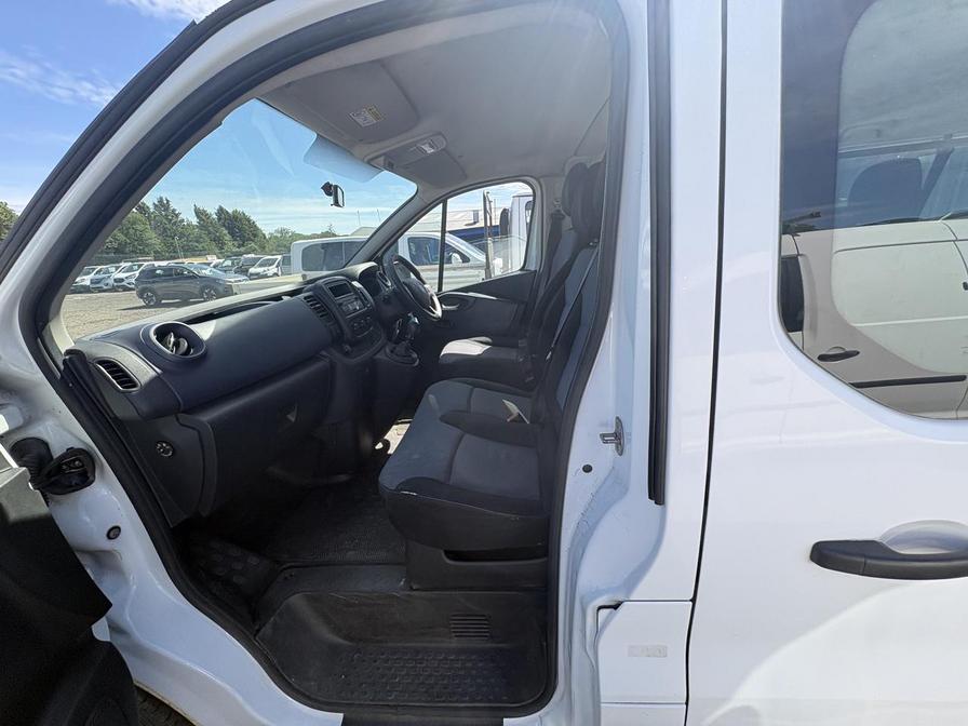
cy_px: 363
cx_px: 484
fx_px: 391
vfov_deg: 85.7
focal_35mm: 14
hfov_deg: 102.1
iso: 50
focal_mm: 2.22
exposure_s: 1/331
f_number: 2.2
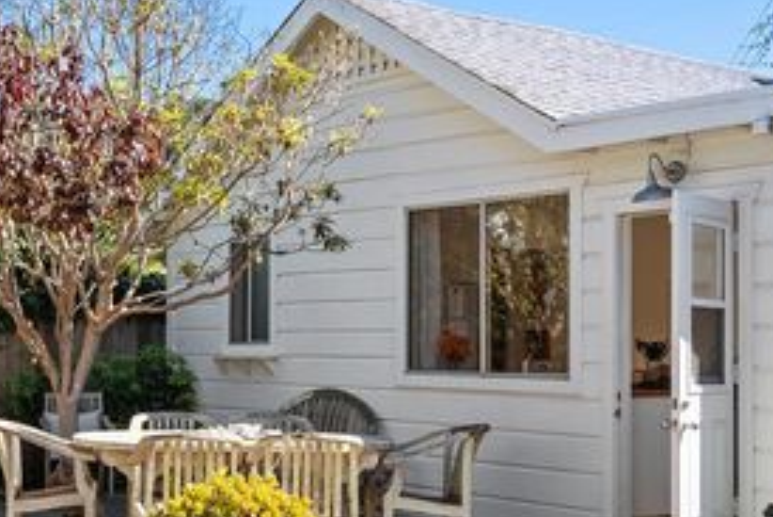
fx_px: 1352
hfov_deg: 30.9
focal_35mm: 63
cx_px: 121
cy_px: 315
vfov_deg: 21.6
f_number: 7.1
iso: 800
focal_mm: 34.5
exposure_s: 1/2500
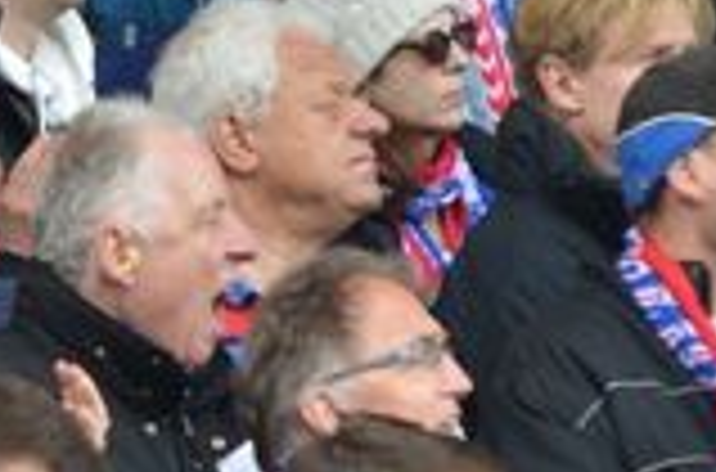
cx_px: -185
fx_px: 21337
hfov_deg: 1.9
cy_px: 389
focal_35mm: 1076
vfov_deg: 1.3
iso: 640
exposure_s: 1/1000
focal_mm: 200
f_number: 4
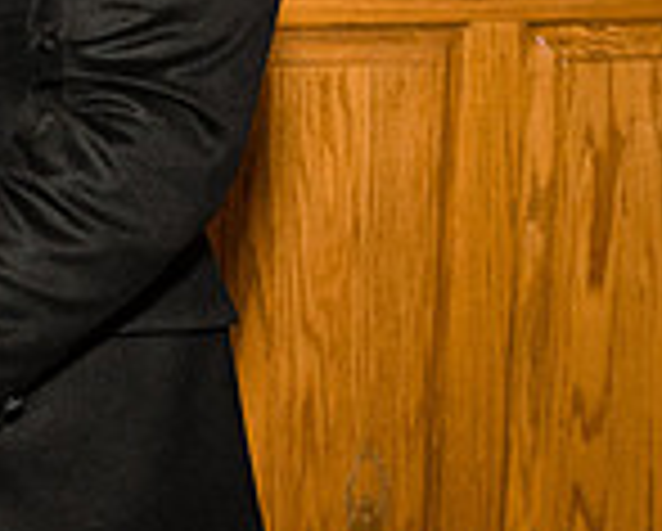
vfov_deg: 10.8
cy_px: -189
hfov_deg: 12.4
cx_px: -588
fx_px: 2747
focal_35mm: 140
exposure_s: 1/320
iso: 1600
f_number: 4.5
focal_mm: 32
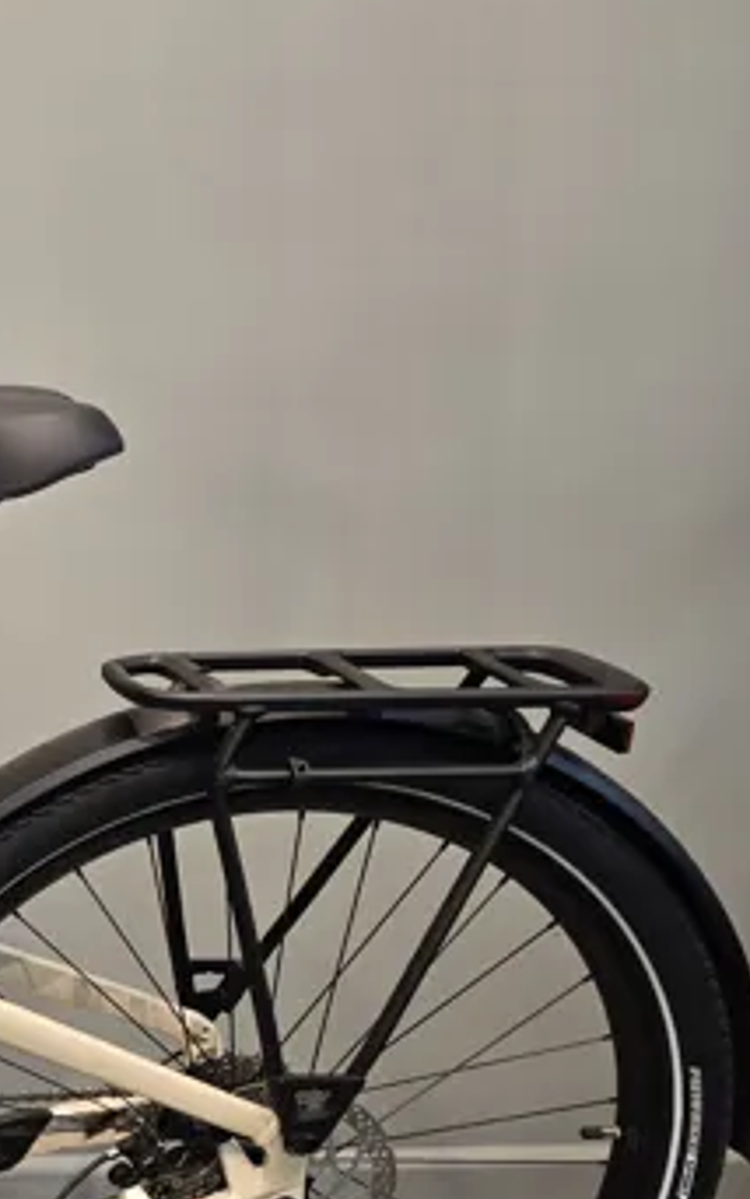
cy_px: 901
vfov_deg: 34.9
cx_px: -515
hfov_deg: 18.7
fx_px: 1863
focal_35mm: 57
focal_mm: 6.3
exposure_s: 1/50
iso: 80
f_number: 1.7
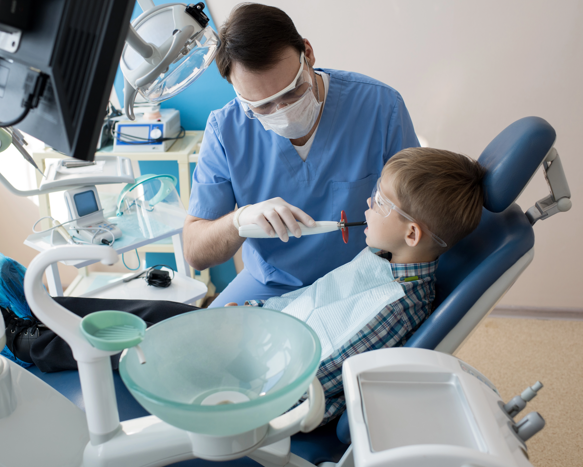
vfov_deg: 37.3
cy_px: 232
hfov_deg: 45.7
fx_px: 690
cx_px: 264
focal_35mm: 40
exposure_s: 1/160
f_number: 4
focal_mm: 35
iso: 400
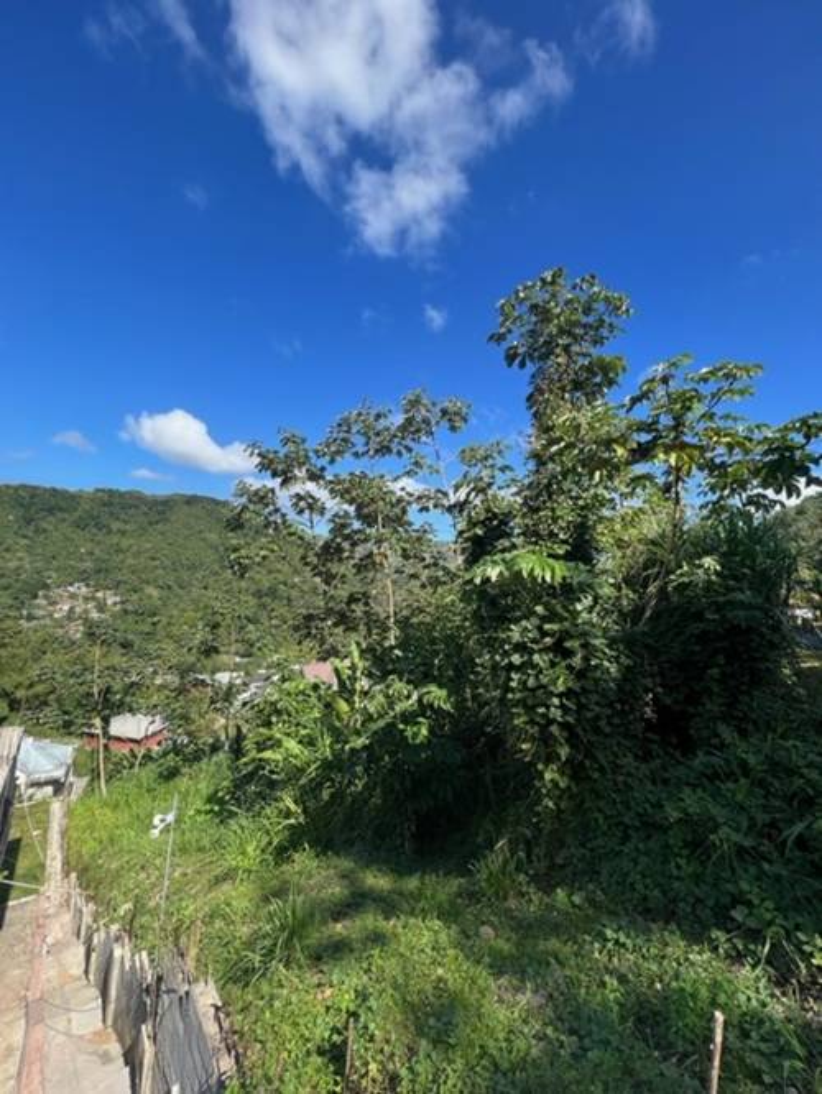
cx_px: 411
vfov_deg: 106.2
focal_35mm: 13
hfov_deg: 90.0
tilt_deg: +3.6
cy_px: 547
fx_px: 411
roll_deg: -3.3
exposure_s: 1/874
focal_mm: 1.57
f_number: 1.8
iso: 32
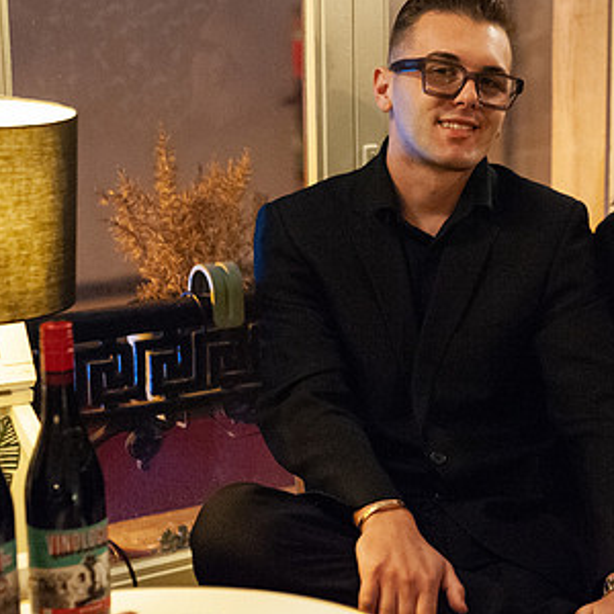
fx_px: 1646
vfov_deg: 21.1
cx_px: 508
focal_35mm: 82
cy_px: 278
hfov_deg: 20.8
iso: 6400
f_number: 2.8
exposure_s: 1/200
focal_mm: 50
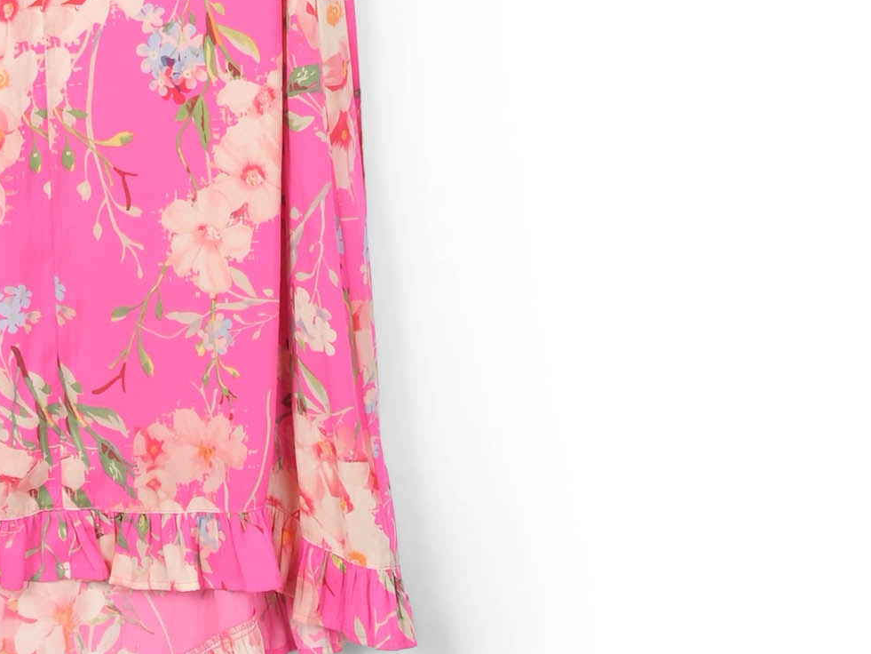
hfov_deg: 13.1
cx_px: -4
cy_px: -134
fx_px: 3750
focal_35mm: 149
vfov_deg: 9.8
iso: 100
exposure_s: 1/200
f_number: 11
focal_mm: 38
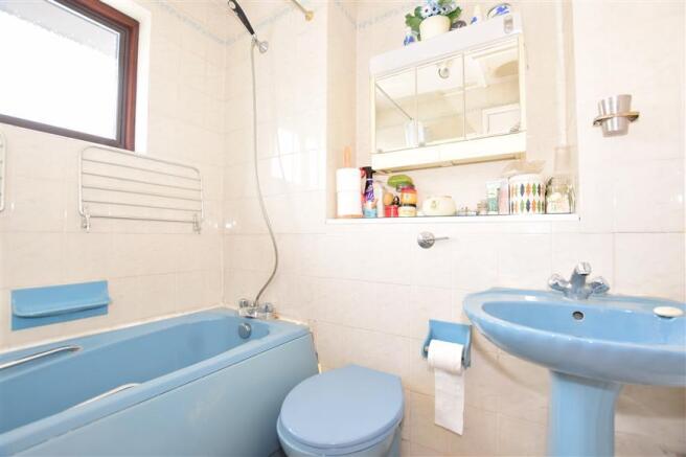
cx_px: 343
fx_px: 286
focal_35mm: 15
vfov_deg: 77.3
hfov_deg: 100.4
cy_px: 228
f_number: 5.6
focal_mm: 10
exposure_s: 1/6
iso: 400
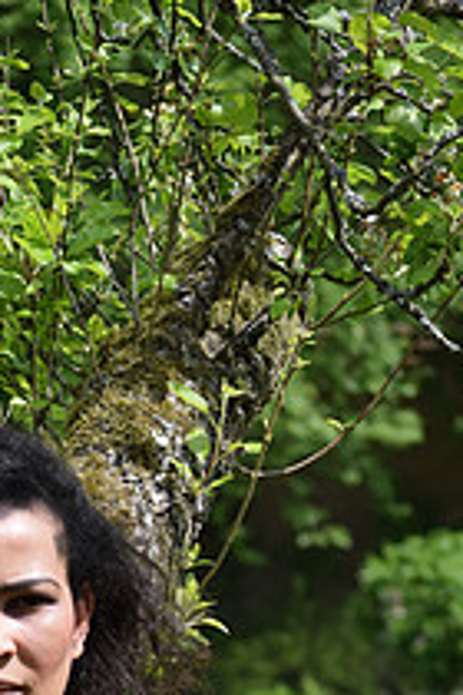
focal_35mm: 282
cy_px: 943
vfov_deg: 7.2
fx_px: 5440
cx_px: 41
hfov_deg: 4.9
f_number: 5.6
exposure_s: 1/400
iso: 100
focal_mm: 68
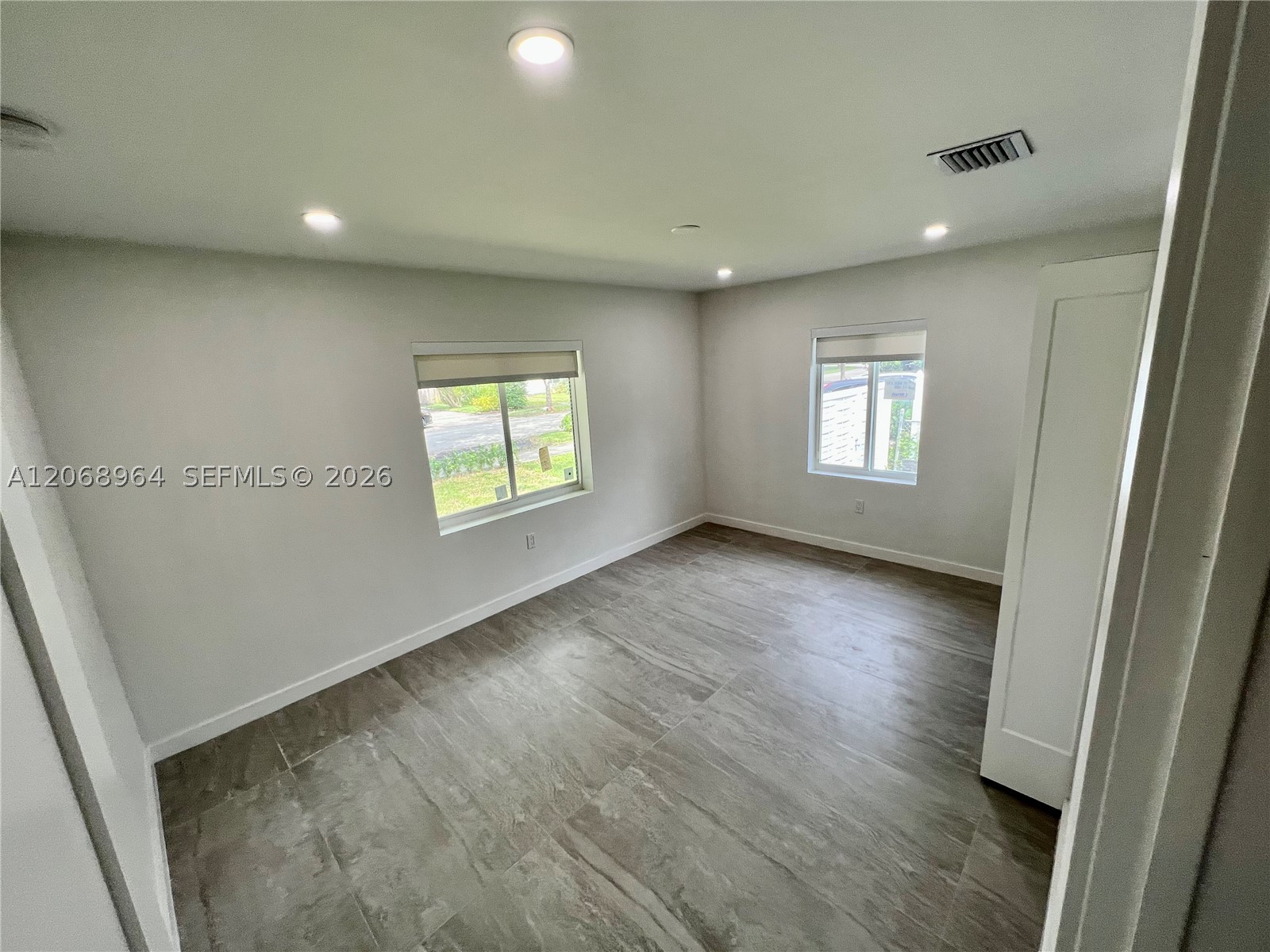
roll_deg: +3.1
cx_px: 635
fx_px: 477
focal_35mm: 13
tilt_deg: -12.9
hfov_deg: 106.2
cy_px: 476
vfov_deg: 89.9
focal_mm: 1.57
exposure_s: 1/120
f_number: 1.8
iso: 50
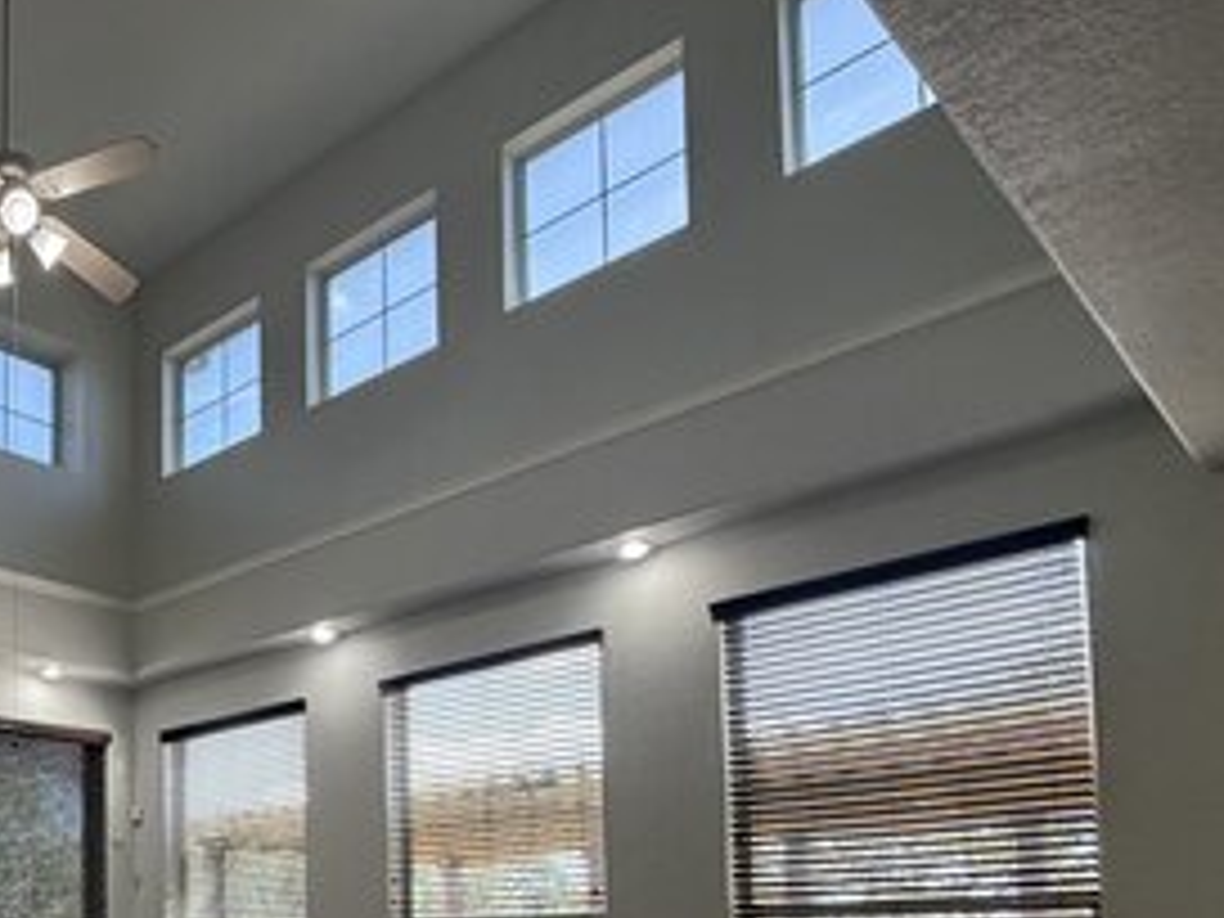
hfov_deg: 47.3
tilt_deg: +2.6
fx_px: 1167
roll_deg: +0.5
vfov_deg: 38.4
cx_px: 36
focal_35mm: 33
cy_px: 904
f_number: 2.2
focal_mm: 2.22
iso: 250
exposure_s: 1/120
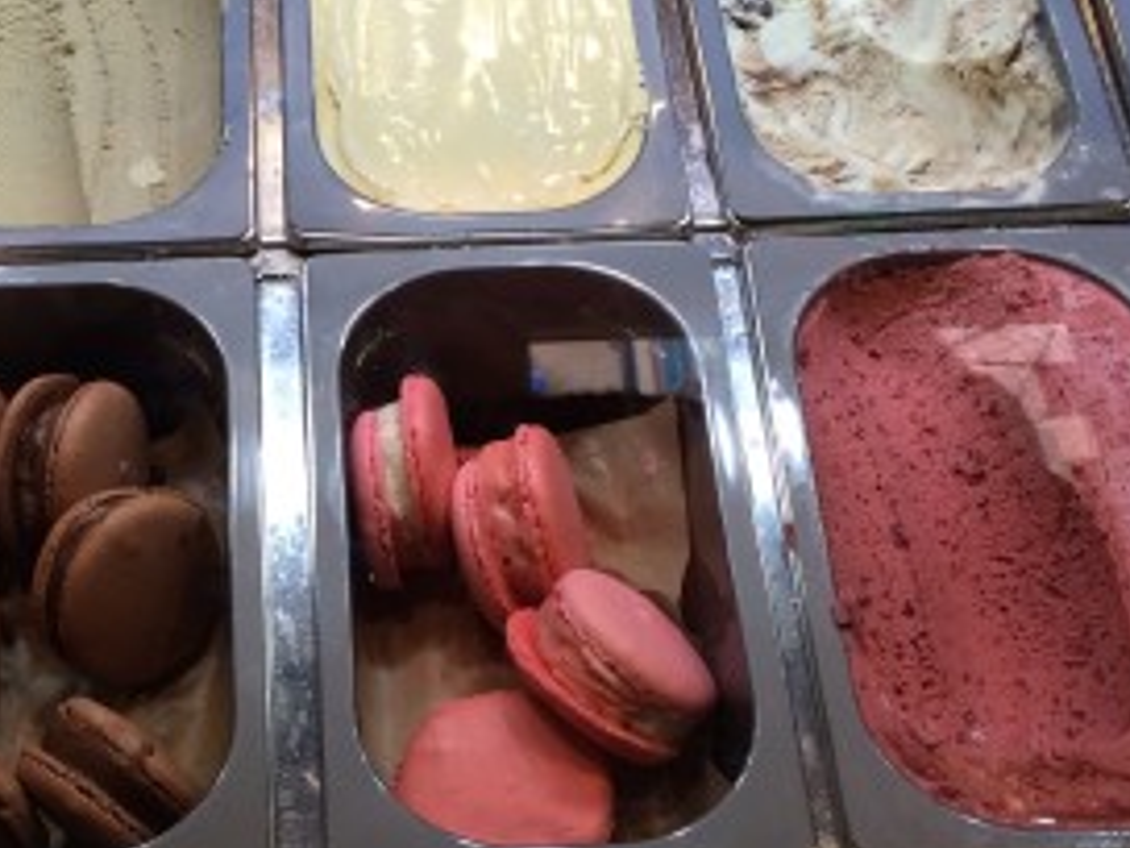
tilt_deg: -47.1
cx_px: 291
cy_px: 461
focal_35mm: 64
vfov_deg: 22.9
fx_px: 2089
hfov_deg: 29.8
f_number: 2.2
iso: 40
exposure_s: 1/40
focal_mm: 4.15
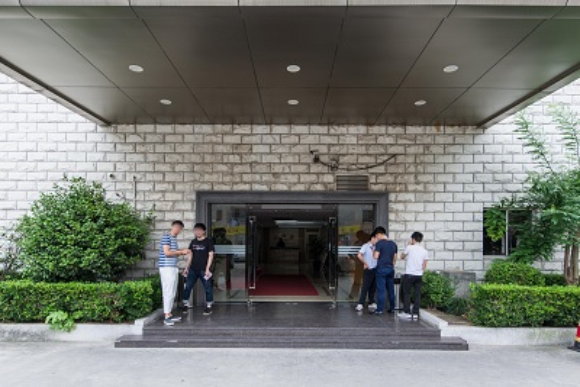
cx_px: 290
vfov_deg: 73.8
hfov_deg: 96.7
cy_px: 194
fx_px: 258
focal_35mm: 16
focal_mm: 16
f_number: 4
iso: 160
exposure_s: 1/200
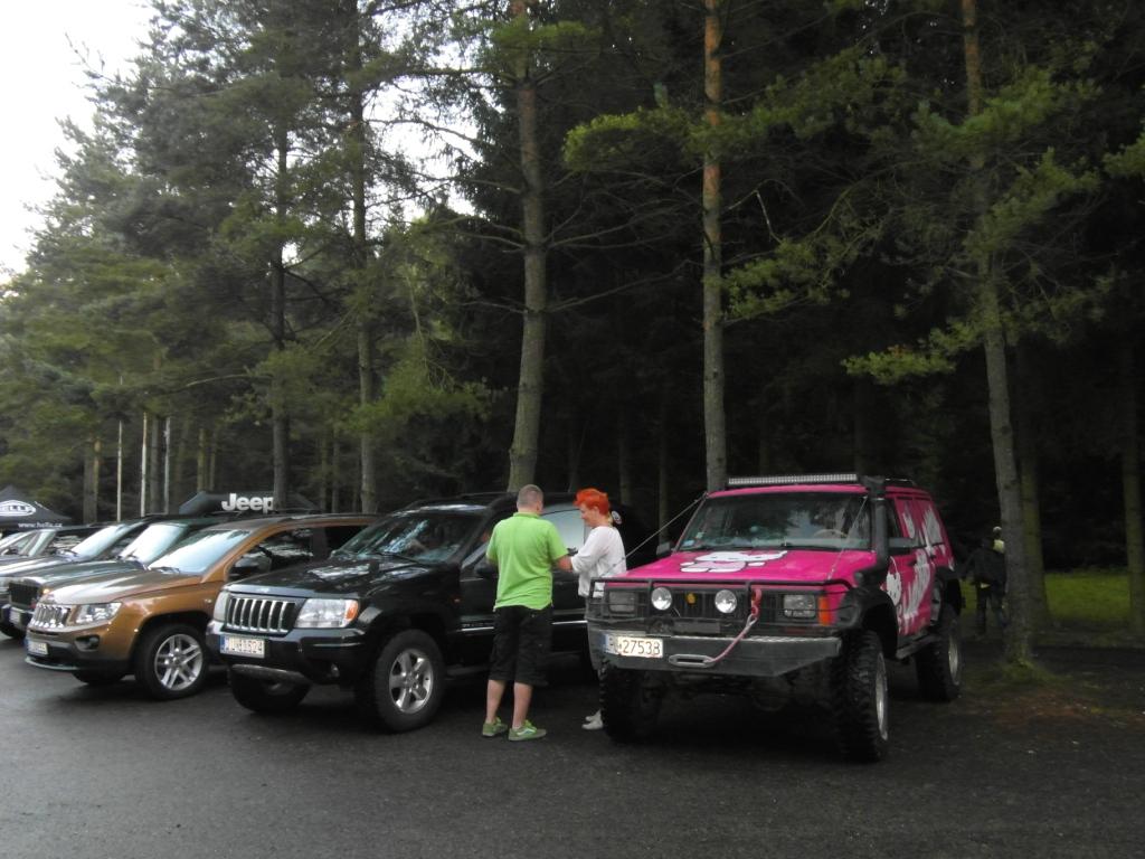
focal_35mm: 32
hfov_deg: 56.8
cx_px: 572
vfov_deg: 44.2
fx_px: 1058
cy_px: 430
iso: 640
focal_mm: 5.3
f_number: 3.4
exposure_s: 1/45
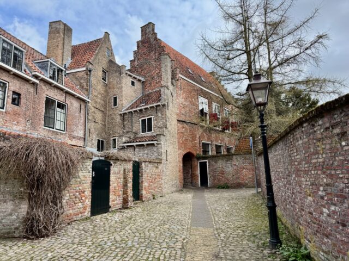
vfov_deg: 56.8
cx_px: 174
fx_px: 242
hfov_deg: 71.6
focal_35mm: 24
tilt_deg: +10.4
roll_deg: +1.7
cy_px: 130
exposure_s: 1/1812
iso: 100
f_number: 1.78
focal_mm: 6.76
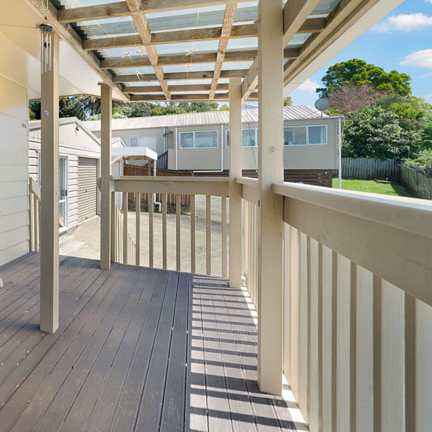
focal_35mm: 21
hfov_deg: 59.2
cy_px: 165
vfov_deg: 71.1
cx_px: 29
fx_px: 297
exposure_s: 1/50
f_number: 8
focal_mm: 13
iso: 200
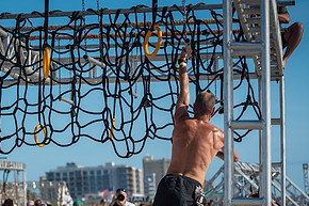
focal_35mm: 140
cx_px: 82
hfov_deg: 14.6
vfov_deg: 9.8
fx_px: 1201
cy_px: 155
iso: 320
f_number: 2.8
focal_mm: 70
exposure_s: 1/4000
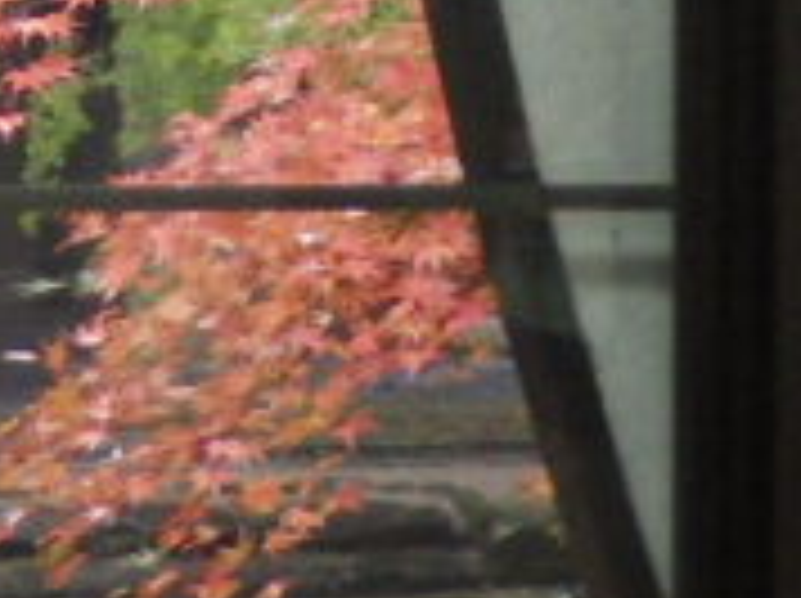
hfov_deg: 7.1
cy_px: -382
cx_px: -522
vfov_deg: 5.4
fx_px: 6332
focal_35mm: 274
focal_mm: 13.5
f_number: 4.2
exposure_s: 1/80
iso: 1600
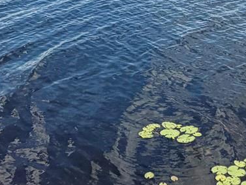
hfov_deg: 25.7
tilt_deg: -4.6
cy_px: -71
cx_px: 120
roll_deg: +0.2
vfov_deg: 17.8
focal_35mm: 76
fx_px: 540
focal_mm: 2.22
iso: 20
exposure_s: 1/1105
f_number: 2.2
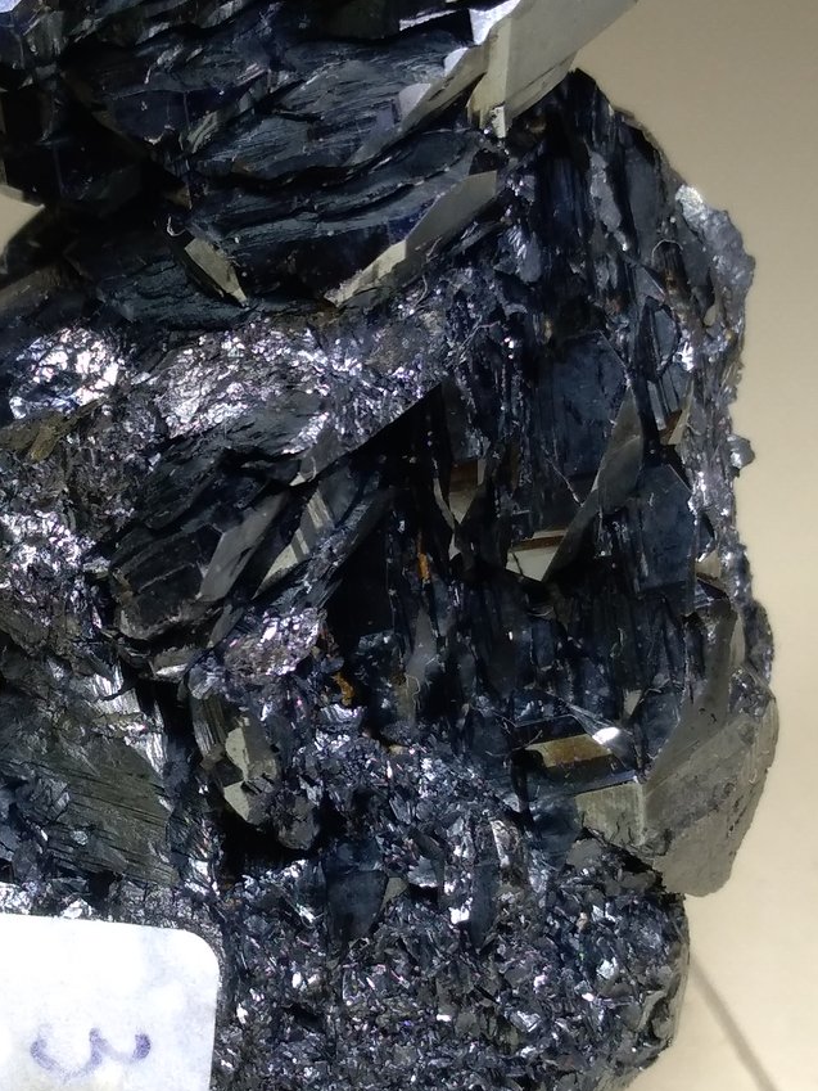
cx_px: 235
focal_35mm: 49
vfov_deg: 38.9
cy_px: 532
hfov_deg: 29.3
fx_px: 1543
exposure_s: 1/60
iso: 149
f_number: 2
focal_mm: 3.54
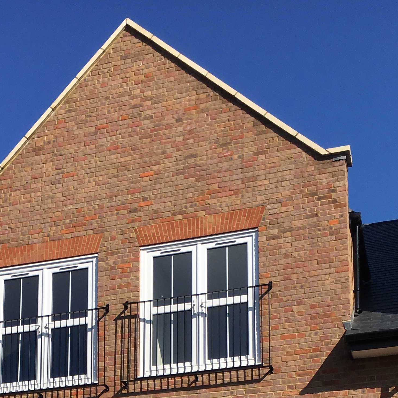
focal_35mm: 70
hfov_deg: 24.5
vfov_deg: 22.3
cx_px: 120
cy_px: 509
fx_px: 911
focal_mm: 4.15
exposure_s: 1/2137
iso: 25
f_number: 2.2
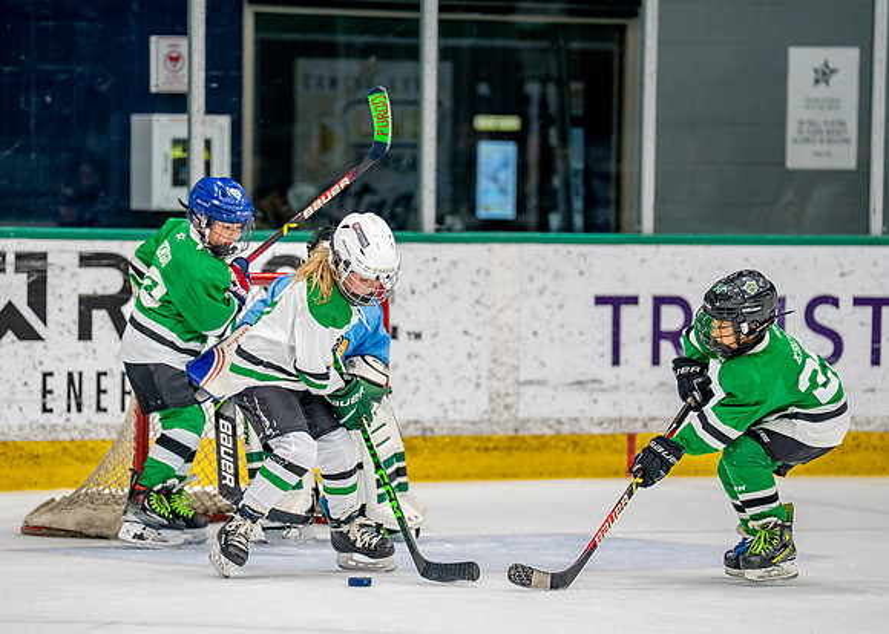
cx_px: 354
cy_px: 326
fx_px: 6526
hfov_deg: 7.8
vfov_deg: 5.6
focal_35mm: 259
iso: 800
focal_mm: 197
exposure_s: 1/1250
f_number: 2.8
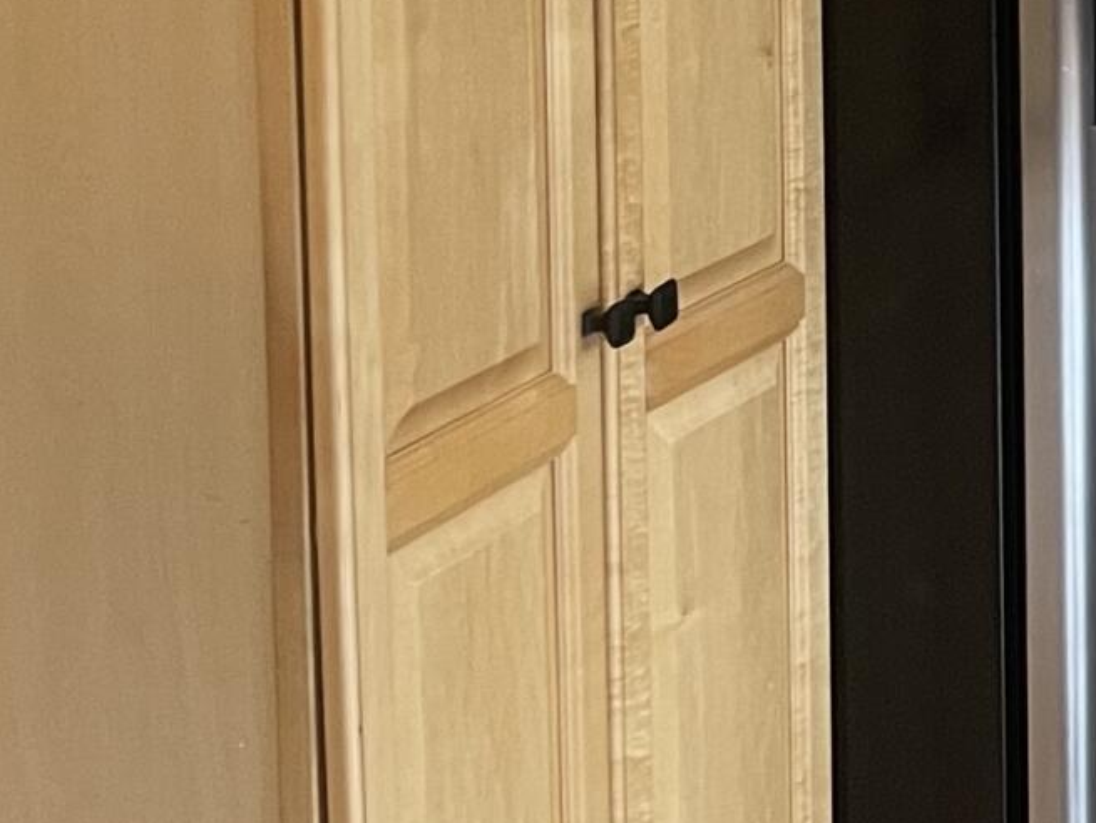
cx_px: 2468
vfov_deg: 12.0
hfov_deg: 13.2
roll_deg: -0.2
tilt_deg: -4.7
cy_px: -298
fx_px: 3770
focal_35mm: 119
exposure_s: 1/60
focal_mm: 4.2
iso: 80
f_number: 1.6
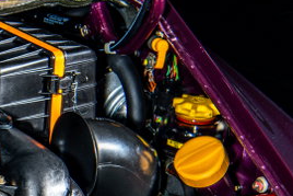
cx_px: -60
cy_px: 282
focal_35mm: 176
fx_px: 1433
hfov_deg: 11.4
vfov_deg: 7.7
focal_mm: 46
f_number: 10
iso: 160
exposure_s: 1/100
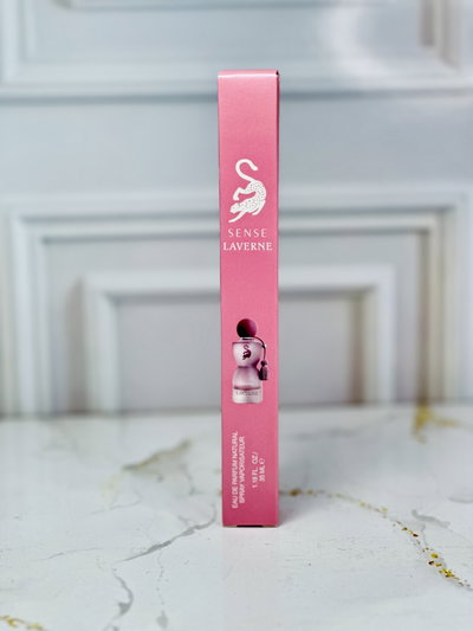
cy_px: 316
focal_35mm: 77
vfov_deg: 25.3
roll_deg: +0.3
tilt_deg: -10.7
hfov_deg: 19.1
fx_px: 1402
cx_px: 236
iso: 125
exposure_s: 1/100
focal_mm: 9
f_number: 2.8
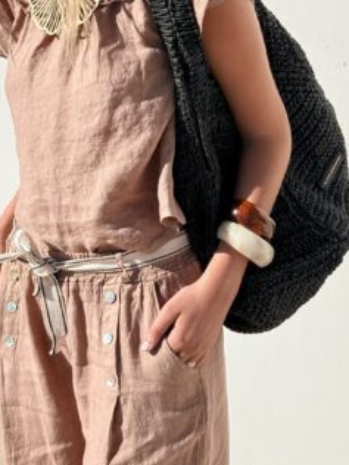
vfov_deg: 27.1
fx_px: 954
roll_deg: -3.5
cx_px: 193
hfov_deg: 20.7
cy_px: 136
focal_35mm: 71
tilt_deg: -9.6
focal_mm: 6.76
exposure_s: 1/11364
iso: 64
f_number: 1.78
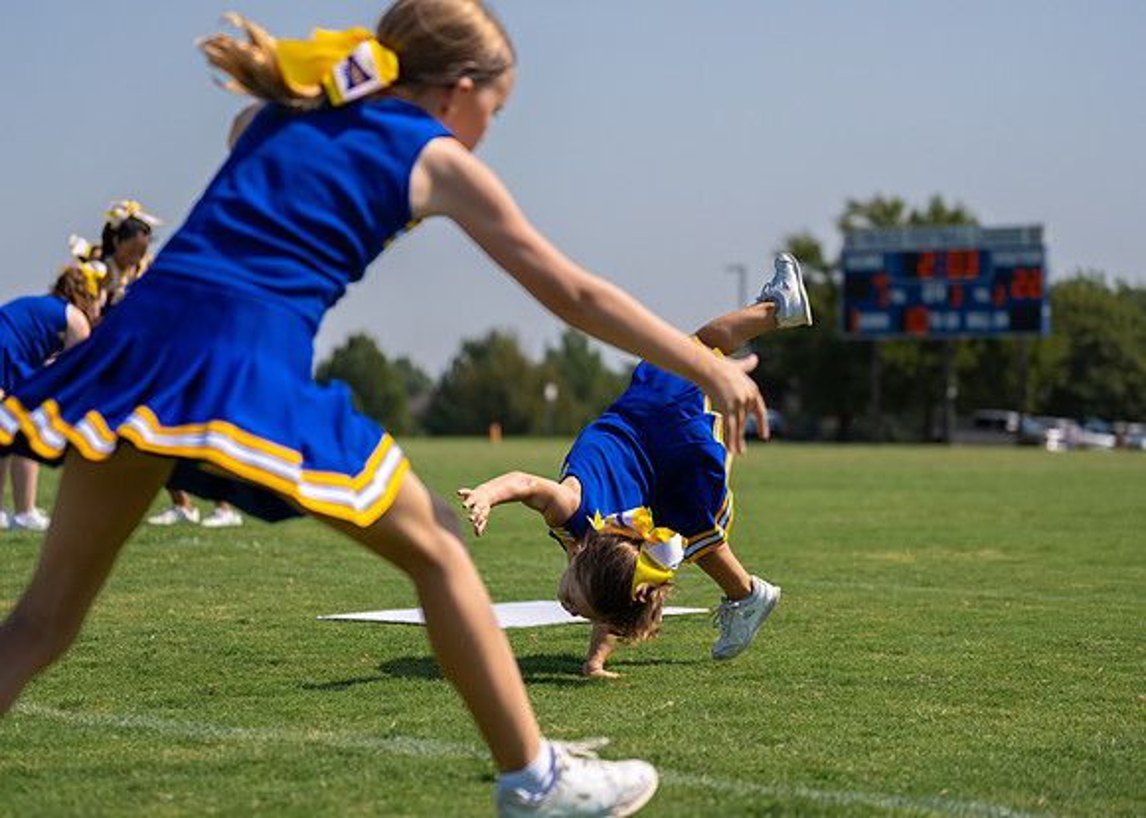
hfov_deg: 23.0
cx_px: 566
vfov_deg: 16.5
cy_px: 364
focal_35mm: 86
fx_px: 2815
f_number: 2.8
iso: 100
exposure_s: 1/2500
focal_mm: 70
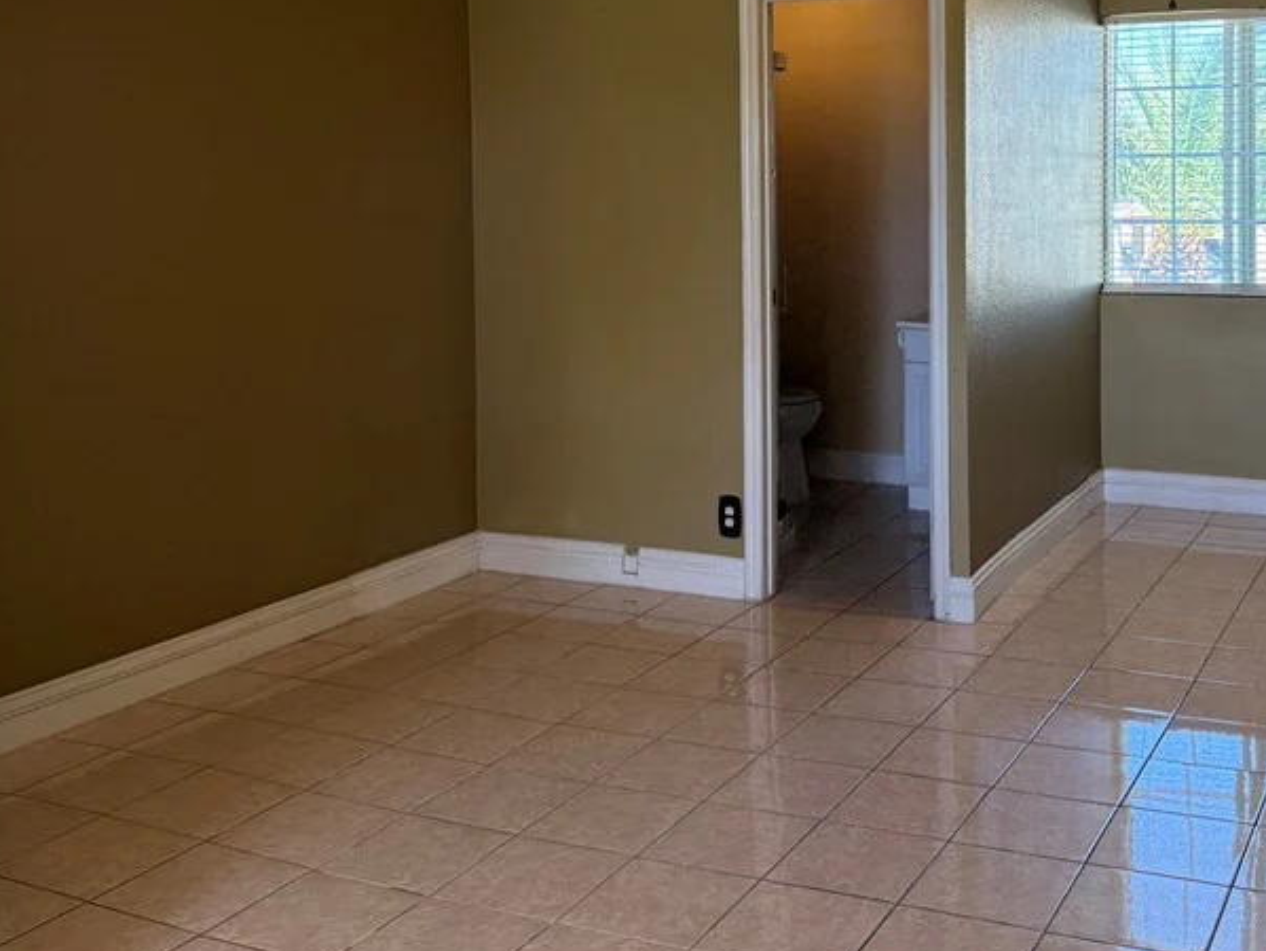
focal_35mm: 41
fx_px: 1500
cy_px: 203
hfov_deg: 45.0
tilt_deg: -2.0
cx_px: 860
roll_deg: +0.3
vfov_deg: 34.2
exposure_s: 1/187
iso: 200
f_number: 1.78
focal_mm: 6.76
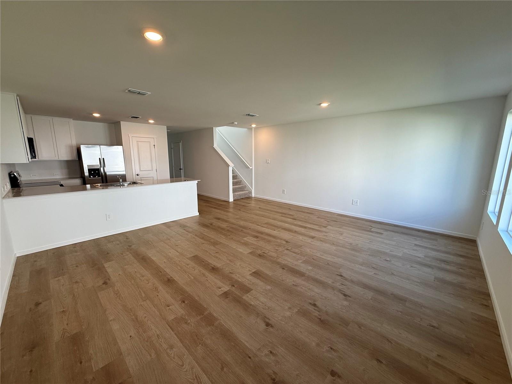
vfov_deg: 85.7
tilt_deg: -9.7
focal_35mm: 14
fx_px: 207
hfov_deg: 102.1
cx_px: 256
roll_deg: +0.3
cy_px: 192
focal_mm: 2.22
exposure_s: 1/120
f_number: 2.2
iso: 80
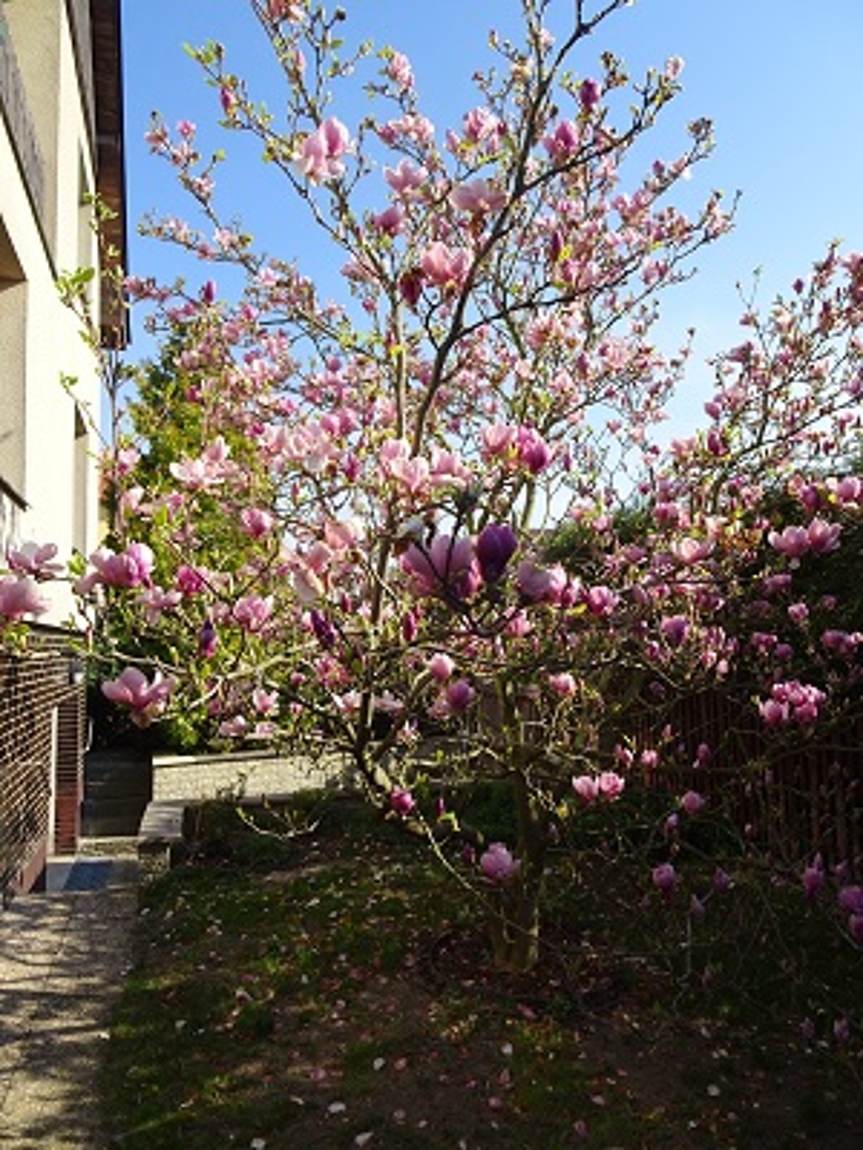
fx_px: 798
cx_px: 432
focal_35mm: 24
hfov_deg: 56.8
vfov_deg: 71.6
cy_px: 575
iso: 80
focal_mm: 4.1
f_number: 3.5
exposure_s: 1/500
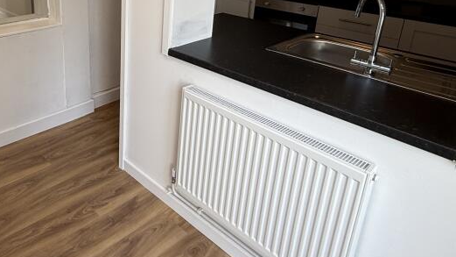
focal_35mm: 30
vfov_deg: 37.1
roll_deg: +0.0
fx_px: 363
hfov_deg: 60.4
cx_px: 108
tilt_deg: -16.4
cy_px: 39
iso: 50
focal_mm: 2.22
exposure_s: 1/100
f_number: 2.2
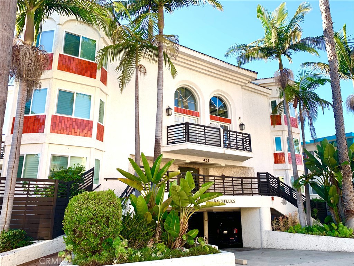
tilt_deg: +14.6
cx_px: 177
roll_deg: -0.6
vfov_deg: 53.1
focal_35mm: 26
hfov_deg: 67.3
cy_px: 133
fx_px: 266
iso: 25
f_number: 1.8
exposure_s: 1/587
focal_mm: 4.25
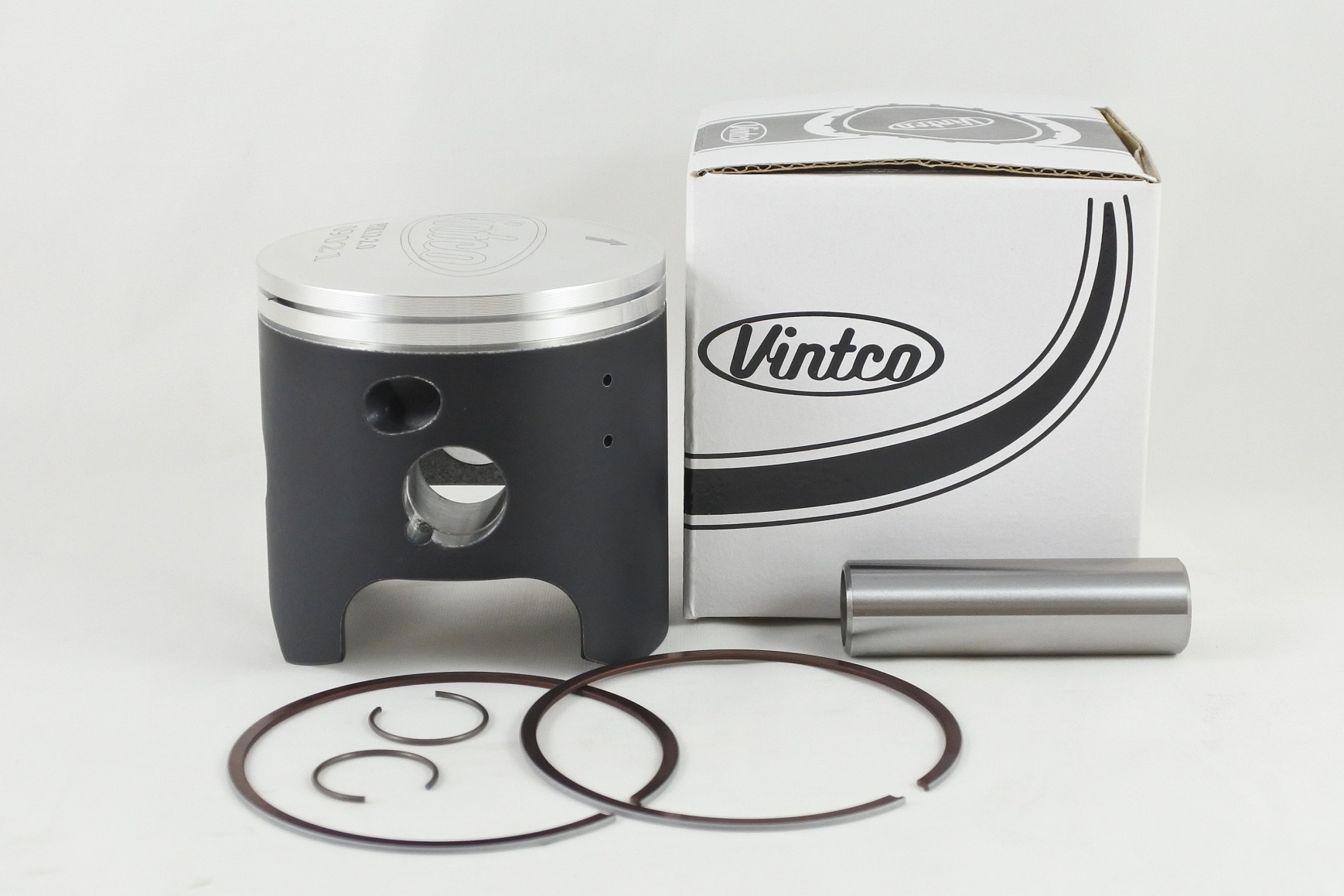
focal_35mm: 39
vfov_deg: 34.2
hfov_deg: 49.5
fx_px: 1456
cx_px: 672
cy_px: 448
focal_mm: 14.7
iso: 560
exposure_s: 1/125
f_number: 4.2
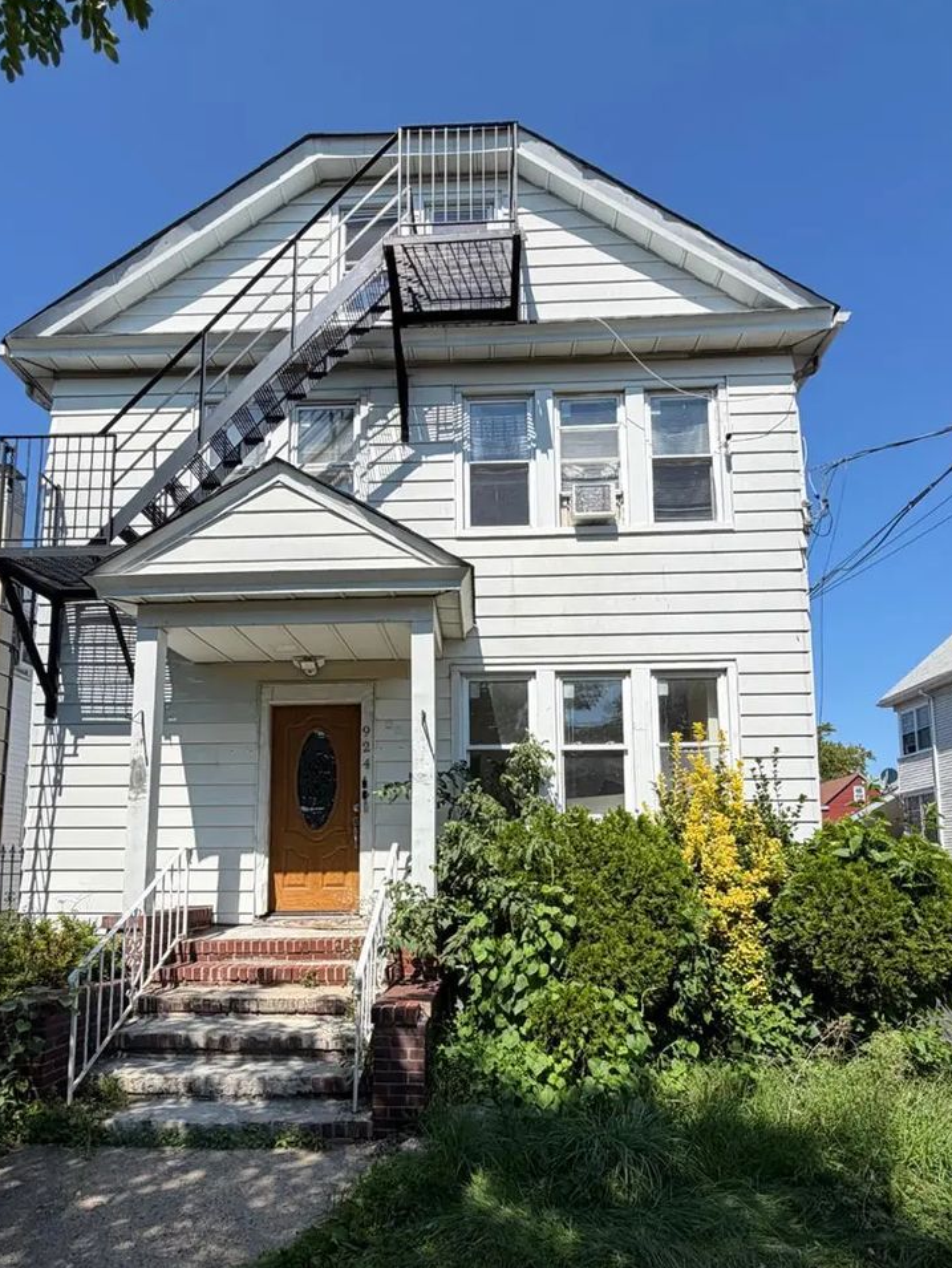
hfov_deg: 66.0
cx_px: 461
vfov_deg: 80.2
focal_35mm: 20
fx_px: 733
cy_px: 795
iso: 25
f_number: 2.2
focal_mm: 2.22
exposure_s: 1/770
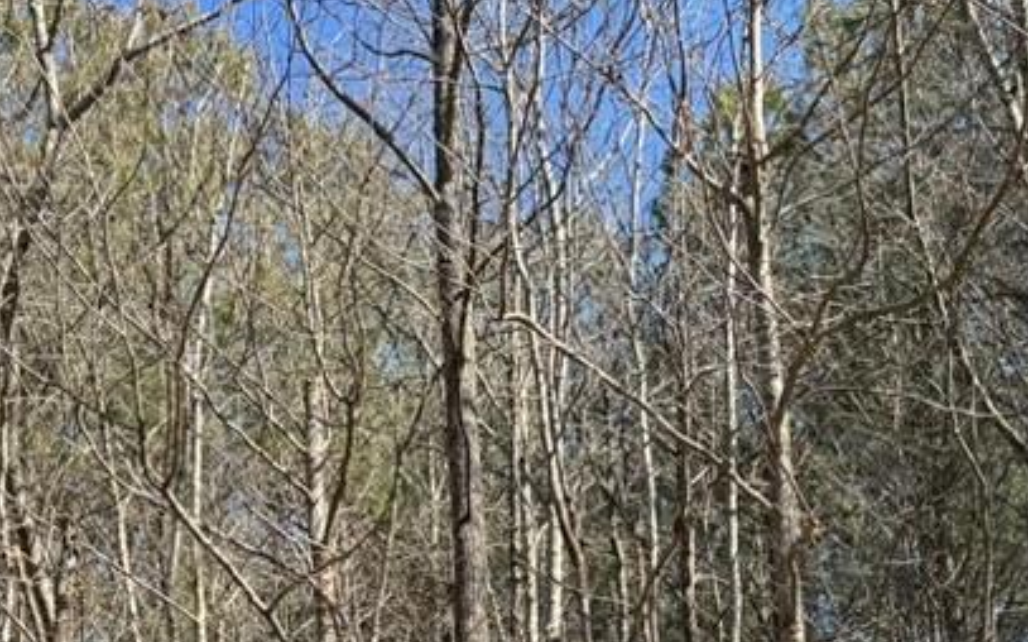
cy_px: 950
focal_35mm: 64
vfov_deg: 18.2
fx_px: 1792
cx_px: 712
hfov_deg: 31.7
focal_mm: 6.76
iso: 80
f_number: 1.78
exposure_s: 1/1193
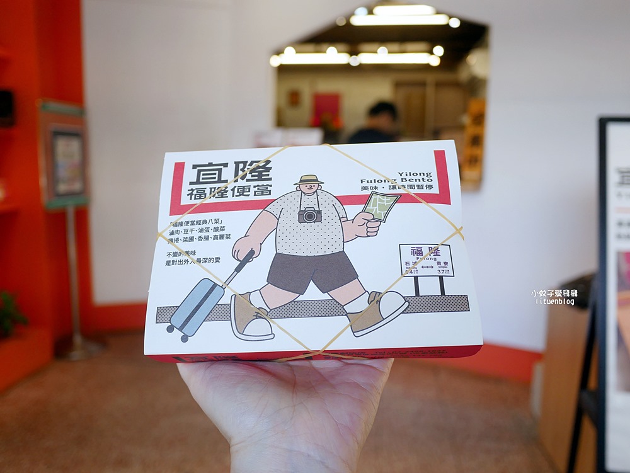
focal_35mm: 28
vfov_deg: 49.8
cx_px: 315
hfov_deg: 63.4
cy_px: 236
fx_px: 510
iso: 200
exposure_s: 1/250
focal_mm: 14
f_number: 2.5
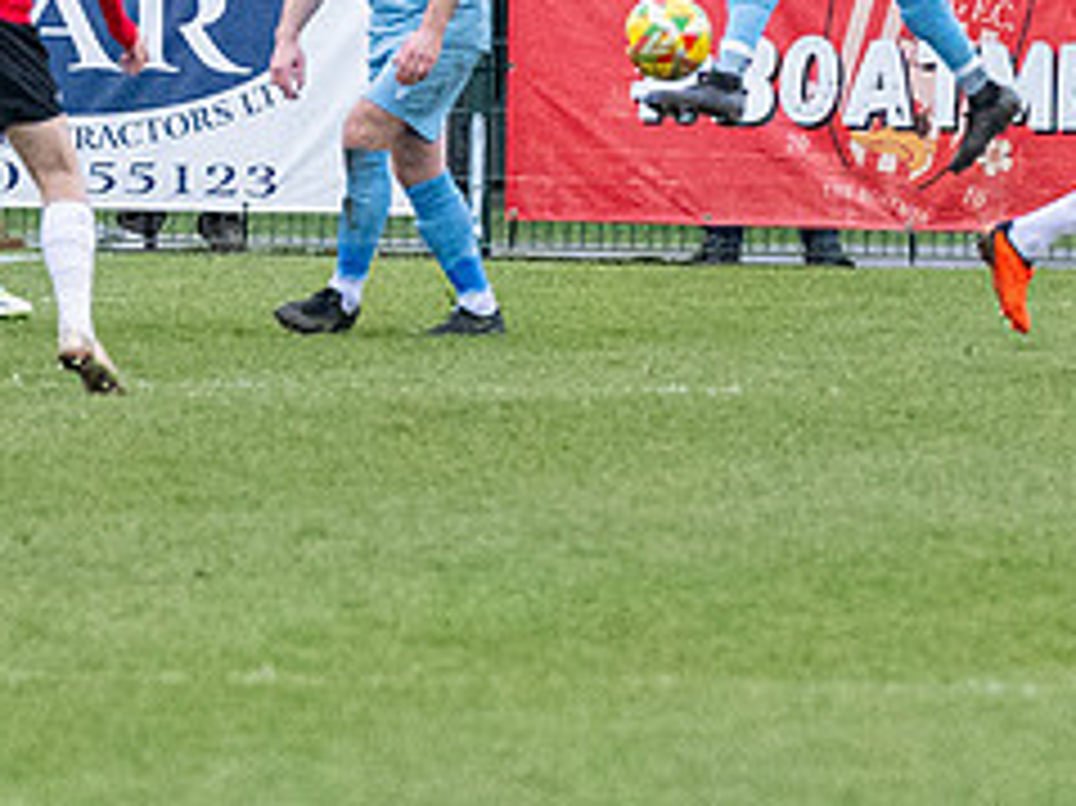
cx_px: 568
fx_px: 36661
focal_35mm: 1180
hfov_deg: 1.7
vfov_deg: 1.3
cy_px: -63
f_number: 4
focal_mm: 200
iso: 3200
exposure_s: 1/1600
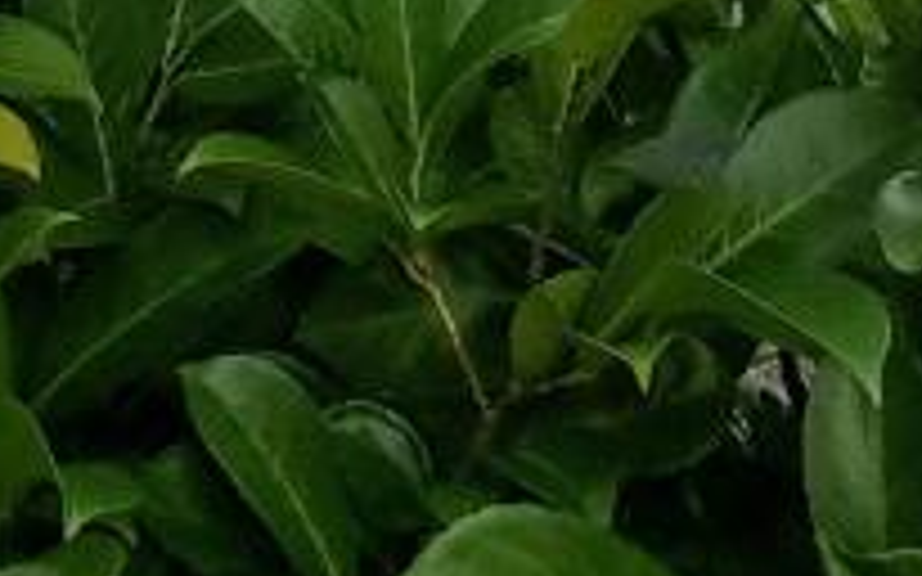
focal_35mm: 69
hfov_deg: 29.5
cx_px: 274
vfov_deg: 12.1
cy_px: -1030
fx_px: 1733
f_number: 2.2
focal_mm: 1.74
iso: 50
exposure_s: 1/240
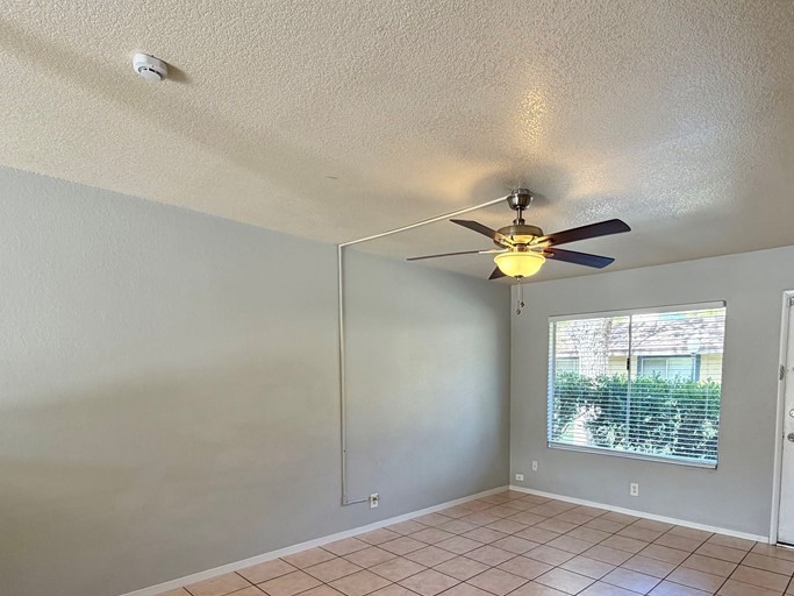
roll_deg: +0.1
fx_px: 482
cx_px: 464
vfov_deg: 61.1
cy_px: 420
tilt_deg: -5.4
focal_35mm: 21
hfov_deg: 78.4
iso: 160
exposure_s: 1/120
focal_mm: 2.22
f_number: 2.2
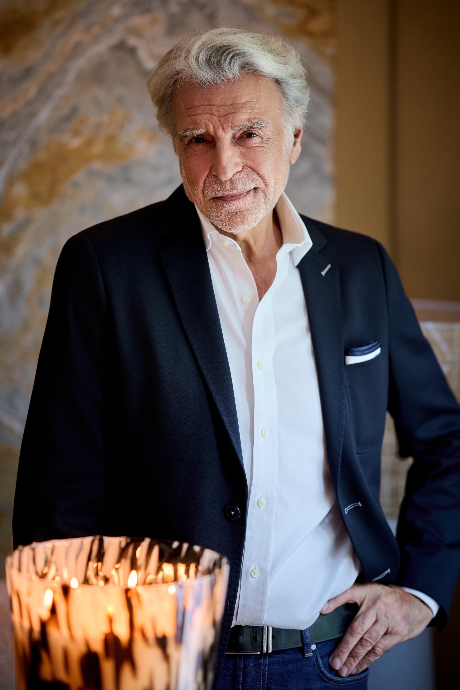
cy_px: 345
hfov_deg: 16.1
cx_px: 230
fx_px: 1629
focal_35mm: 85
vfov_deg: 23.9
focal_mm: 85
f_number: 1.8
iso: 200
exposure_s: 1/80
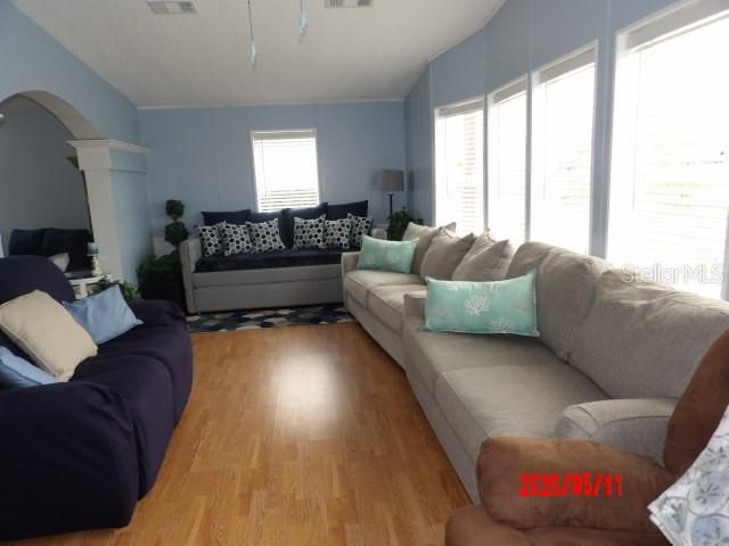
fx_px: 505
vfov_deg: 56.8
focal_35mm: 24
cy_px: 273
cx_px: 364
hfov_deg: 71.6
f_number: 3.2
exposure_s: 1/168
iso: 200
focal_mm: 4.3
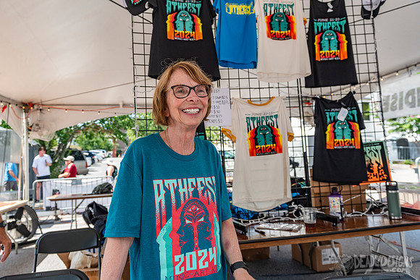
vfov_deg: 48.7
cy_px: 140
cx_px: 188
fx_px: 309
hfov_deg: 68.2
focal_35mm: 27
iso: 400
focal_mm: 24
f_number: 4
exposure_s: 1/800
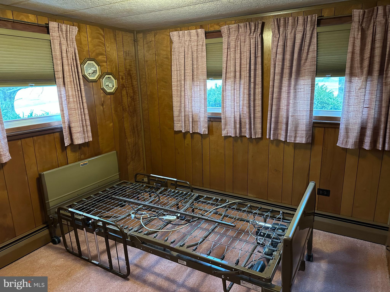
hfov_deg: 71.6
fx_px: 270
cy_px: 146
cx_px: 195
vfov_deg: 56.8
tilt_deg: -12.5
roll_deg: +1.6
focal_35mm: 24
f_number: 1.78
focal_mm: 6.86
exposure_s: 1/40
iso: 800
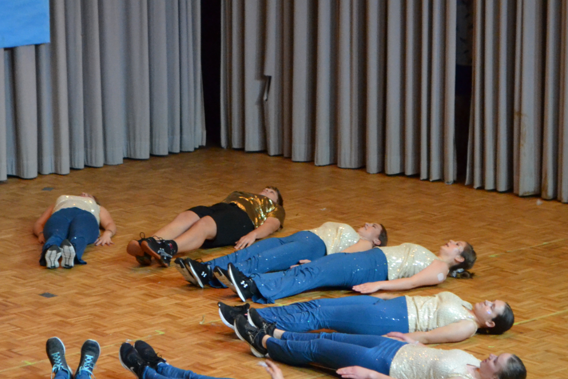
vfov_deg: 10.6
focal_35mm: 129
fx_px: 2035
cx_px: 151
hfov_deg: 15.8
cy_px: 245
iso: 3200
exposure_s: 1/200
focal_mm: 48
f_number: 5.3
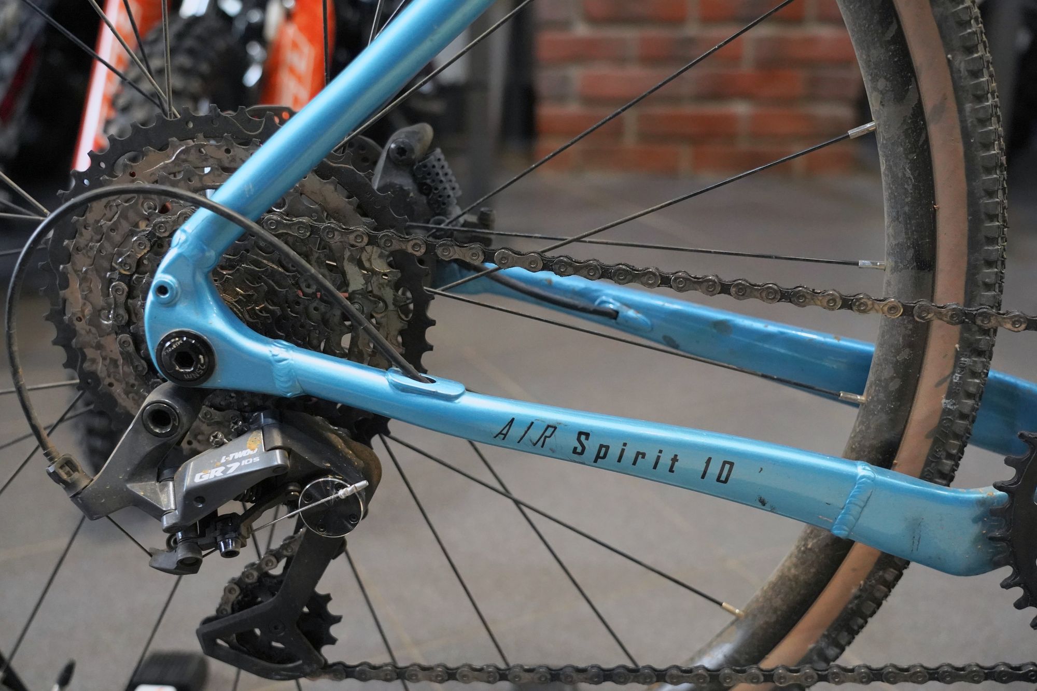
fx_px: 1123
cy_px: 346
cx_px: 518
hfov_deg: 49.6
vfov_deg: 34.2
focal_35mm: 39
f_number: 5
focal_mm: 39
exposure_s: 1/100
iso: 6400
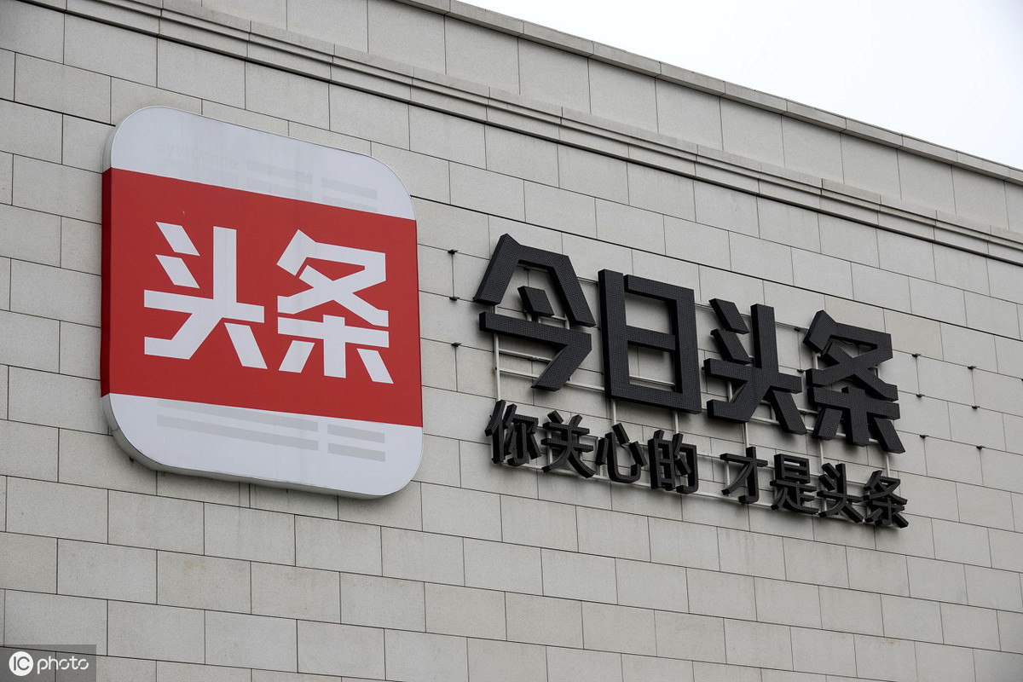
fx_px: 2415
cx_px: 512
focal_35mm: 85
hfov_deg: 23.9
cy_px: 341
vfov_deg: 16.1
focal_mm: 31.33
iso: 200
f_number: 3.5
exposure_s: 1/1250
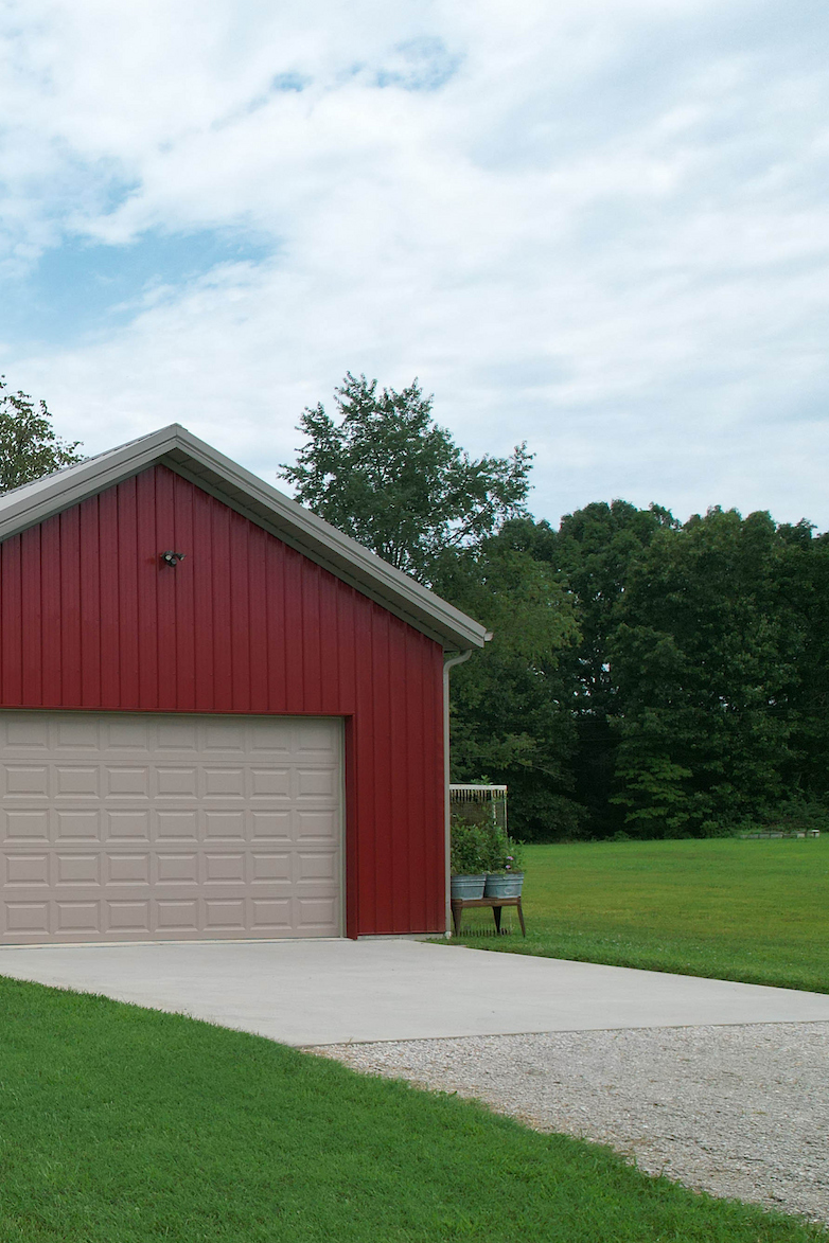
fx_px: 1554
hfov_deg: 24.0
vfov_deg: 43.1
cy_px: 803
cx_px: -394
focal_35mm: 45
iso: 110
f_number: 2.8
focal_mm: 8.38
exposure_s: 1/2000
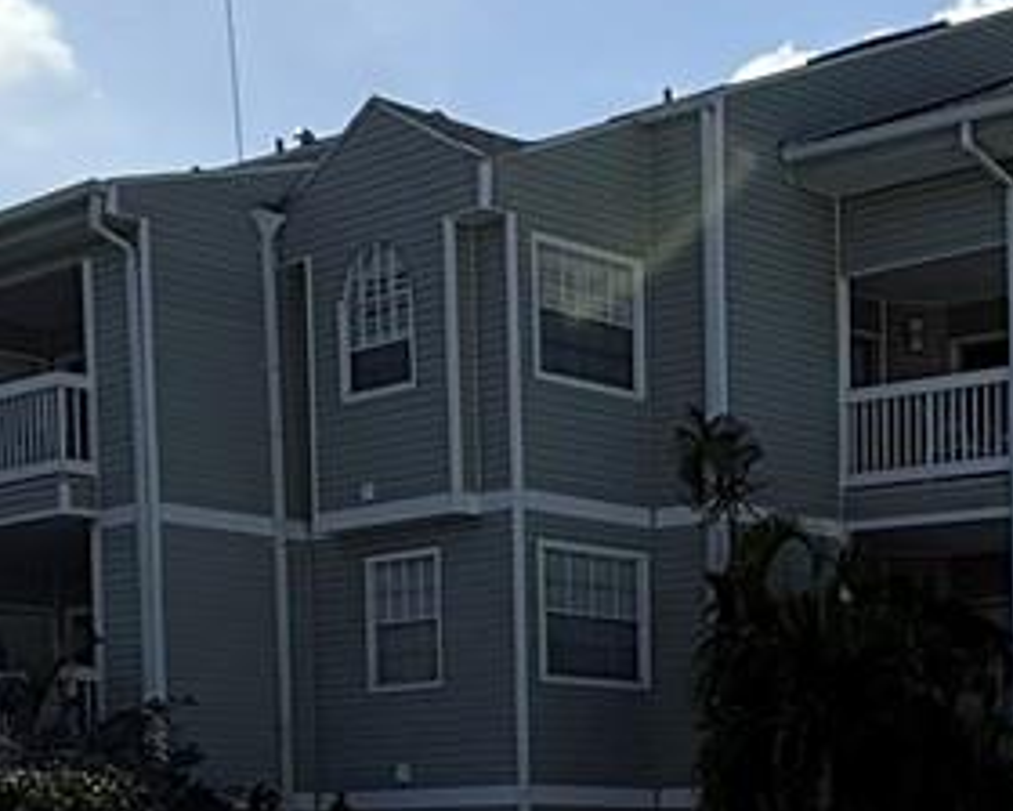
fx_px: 2339
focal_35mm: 78
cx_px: 1386
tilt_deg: -1.7
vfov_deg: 18.4
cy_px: 1025
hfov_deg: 21.6
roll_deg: -0.4
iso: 50
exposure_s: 1/3460
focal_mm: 2.22
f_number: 2.2
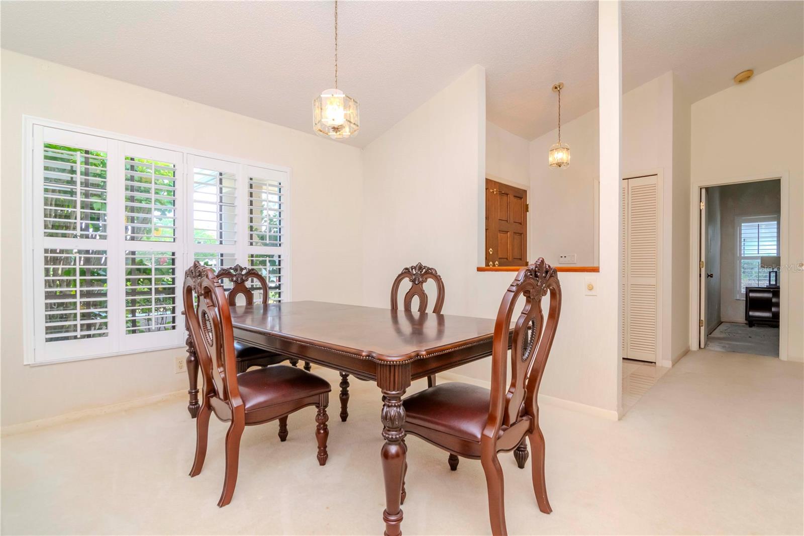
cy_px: 268
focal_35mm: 16
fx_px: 368
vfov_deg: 72.0
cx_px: 402
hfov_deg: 95.0
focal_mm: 11
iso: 640
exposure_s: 1/40
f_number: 9
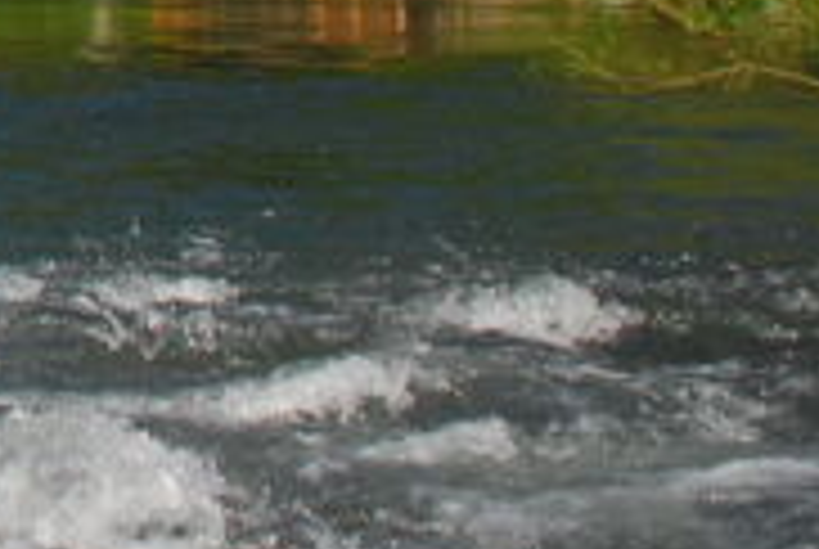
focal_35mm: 145
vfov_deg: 8.9
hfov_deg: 12.7
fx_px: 3304
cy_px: -596
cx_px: -711
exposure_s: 1/1600
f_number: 3.8
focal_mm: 22
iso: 200
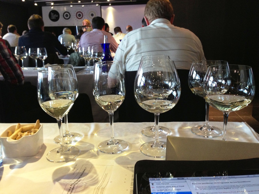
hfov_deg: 55.4
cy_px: 97
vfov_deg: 42.9
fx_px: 247
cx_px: 130
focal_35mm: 33
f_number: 2.4
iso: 250
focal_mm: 4.13
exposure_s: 1/20
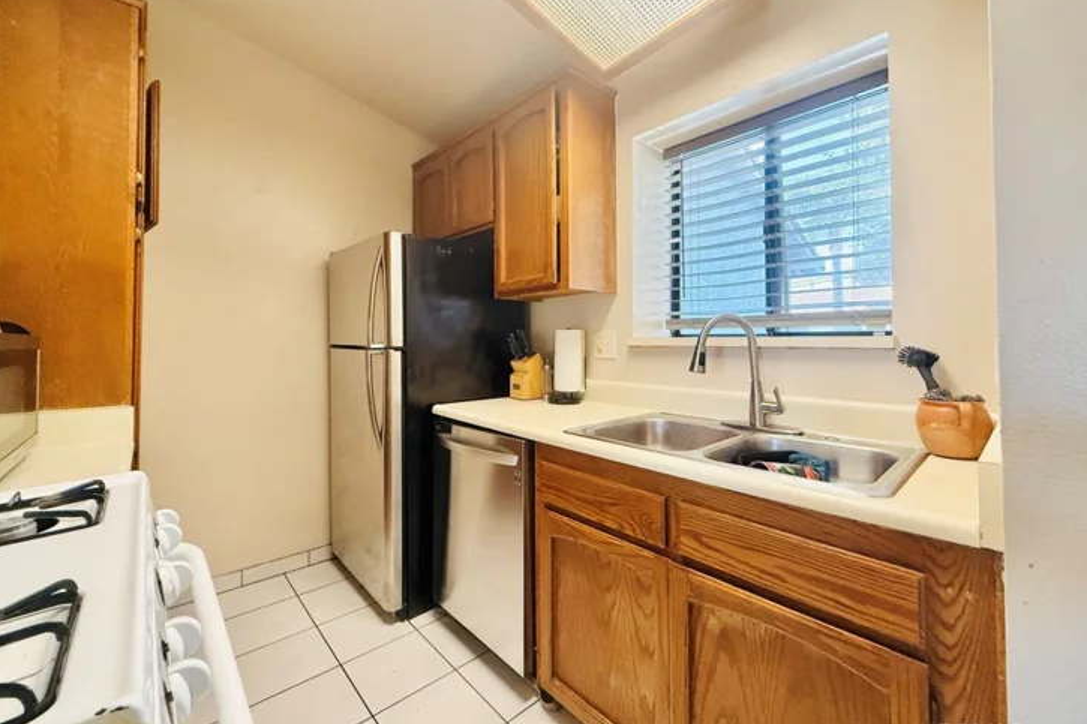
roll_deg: +0.7
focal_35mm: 15
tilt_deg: +1.3
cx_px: 533
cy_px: 330
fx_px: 453
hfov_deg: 100.4
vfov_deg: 77.1
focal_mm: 2.22
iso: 320
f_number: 2.2
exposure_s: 1/120
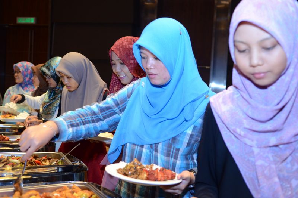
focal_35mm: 42
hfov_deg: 46.5
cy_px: 99
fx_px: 347
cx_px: 149
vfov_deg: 31.8
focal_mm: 28
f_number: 2.8
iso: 1600
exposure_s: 1/80
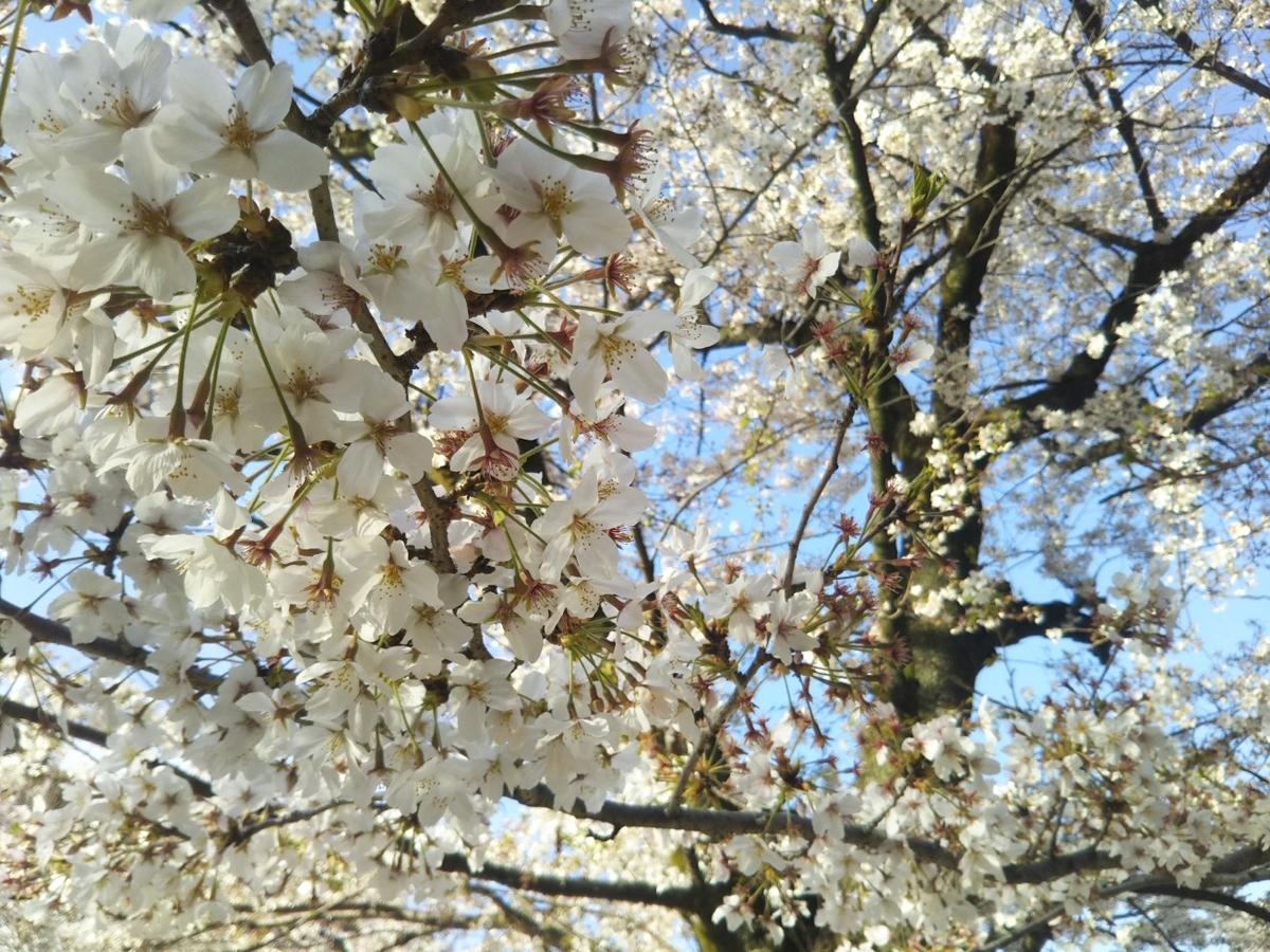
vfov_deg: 46.8
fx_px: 1101
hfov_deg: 60.0
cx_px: 635
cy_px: 476
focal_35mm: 30
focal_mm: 4
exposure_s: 1/311
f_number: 2.2
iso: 25
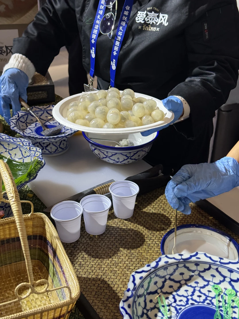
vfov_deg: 39.7
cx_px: 120
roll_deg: -1.0
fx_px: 442
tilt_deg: -32.1
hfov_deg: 30.3
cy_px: 160
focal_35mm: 48
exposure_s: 1/342
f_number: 1.78
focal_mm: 6.76
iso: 80
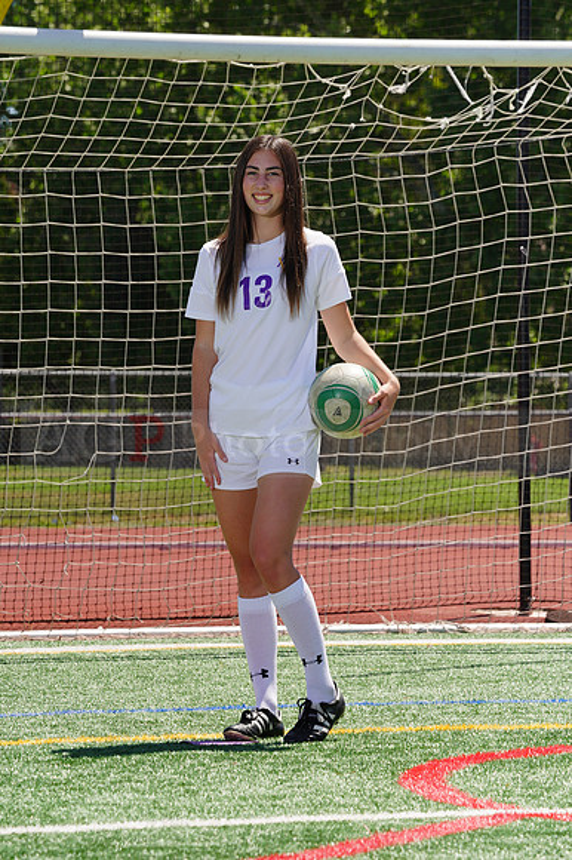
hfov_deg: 6.1
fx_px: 5392
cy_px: 430
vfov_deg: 9.1
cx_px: 286
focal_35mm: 226
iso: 200
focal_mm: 226
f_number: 13
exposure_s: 1/250
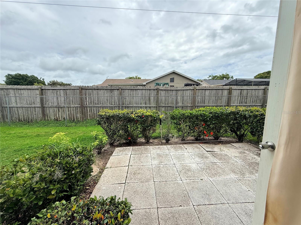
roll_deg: -0.1
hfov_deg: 102.1
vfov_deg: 85.7
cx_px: 150
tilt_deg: -8.0
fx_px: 122
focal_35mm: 14
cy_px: 112
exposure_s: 1/1572
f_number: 2.2
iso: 50
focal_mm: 2.22
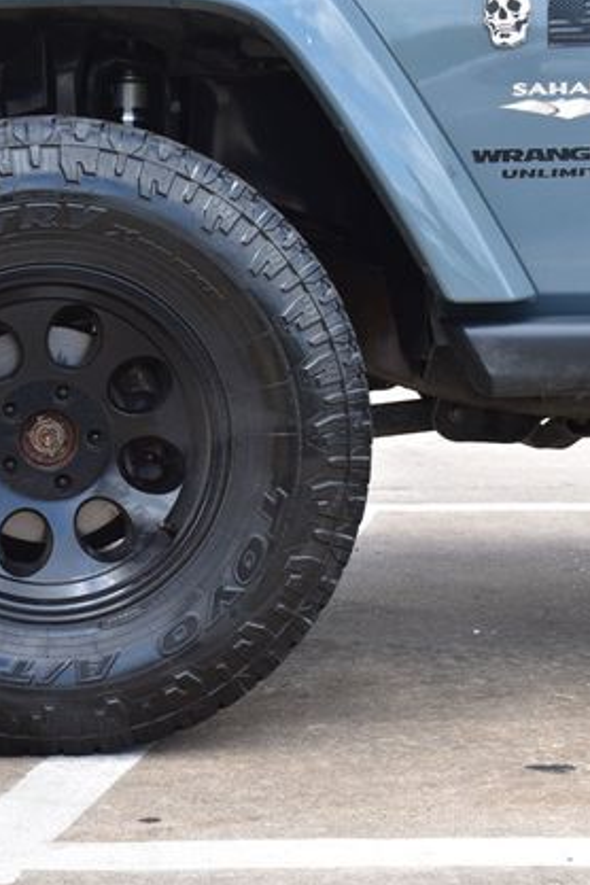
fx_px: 2261
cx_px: 81
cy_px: 444
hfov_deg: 14.7
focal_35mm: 92
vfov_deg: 22.1
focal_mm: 40
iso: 400
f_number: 9
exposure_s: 1/160
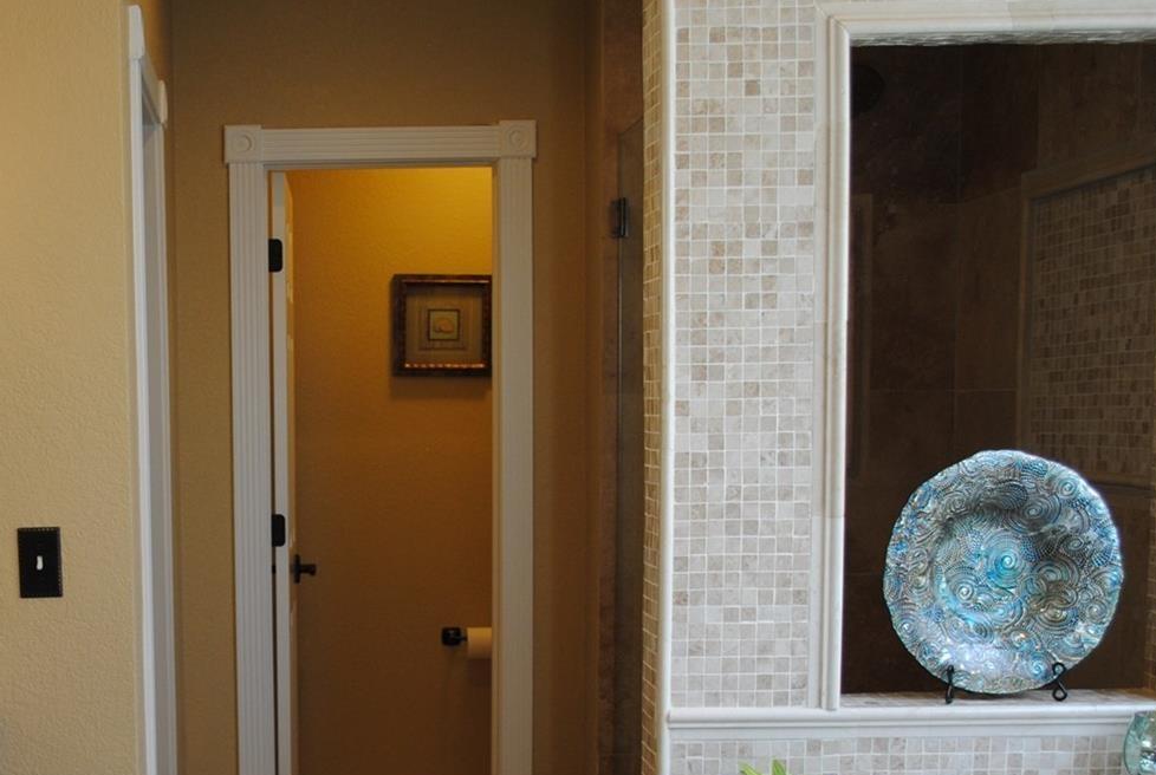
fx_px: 1737
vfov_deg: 24.8
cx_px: 246
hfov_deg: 35.7
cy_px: 614
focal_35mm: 54
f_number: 3.8
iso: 200
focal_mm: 22
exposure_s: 1/40
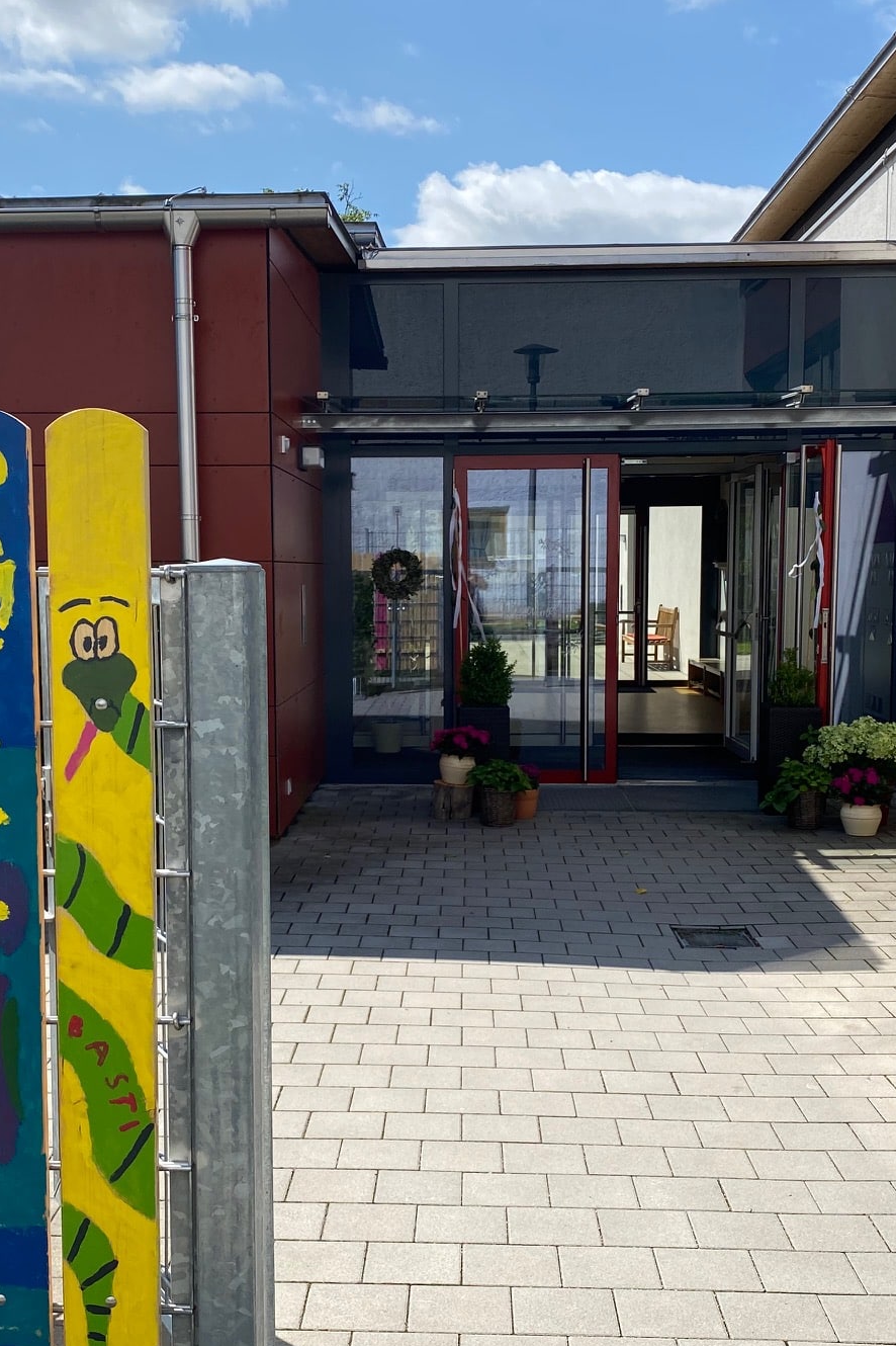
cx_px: 387
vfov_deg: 47.4
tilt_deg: -5.5
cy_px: 731
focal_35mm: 41
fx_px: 1531
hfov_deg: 32.6
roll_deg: +0.0
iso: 32
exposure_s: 1/2967
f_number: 1.8
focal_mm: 4.25
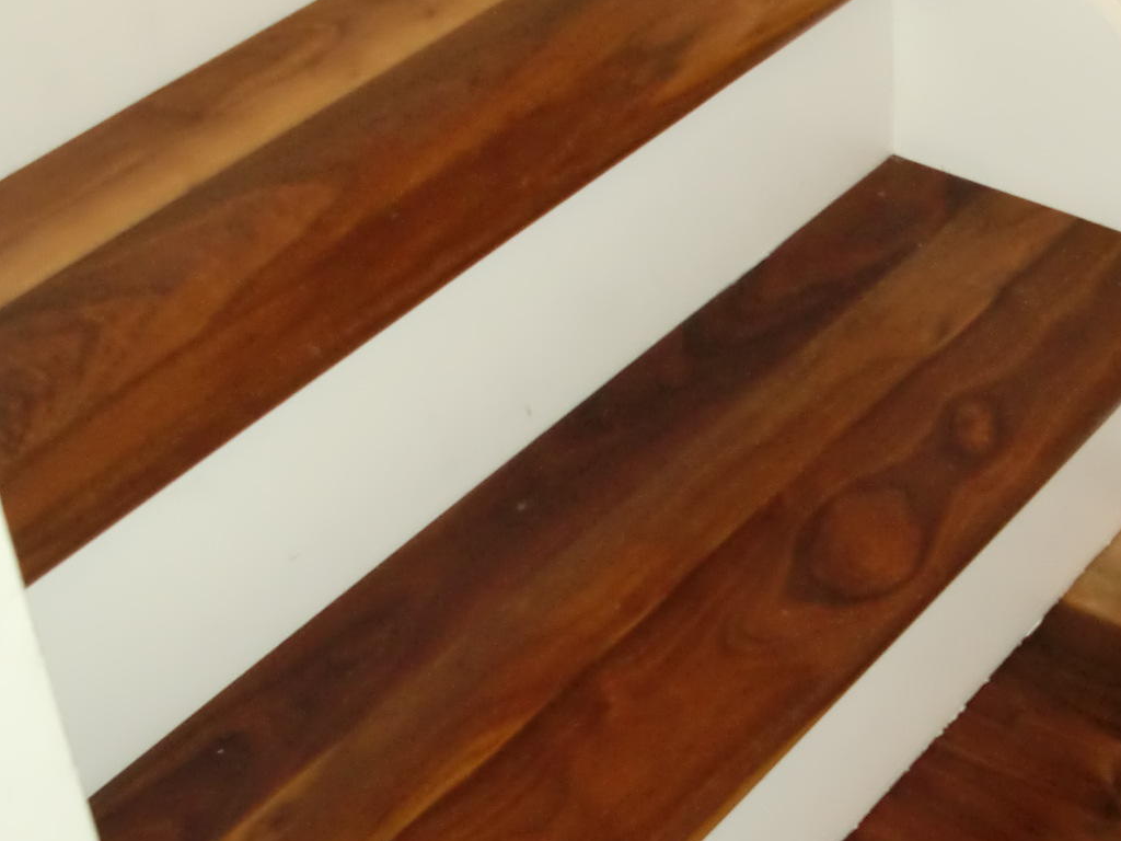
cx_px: 892
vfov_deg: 20.4
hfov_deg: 26.5
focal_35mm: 72
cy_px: 383
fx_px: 2332
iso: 400
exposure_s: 1/60
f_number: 2.8
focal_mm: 6.3
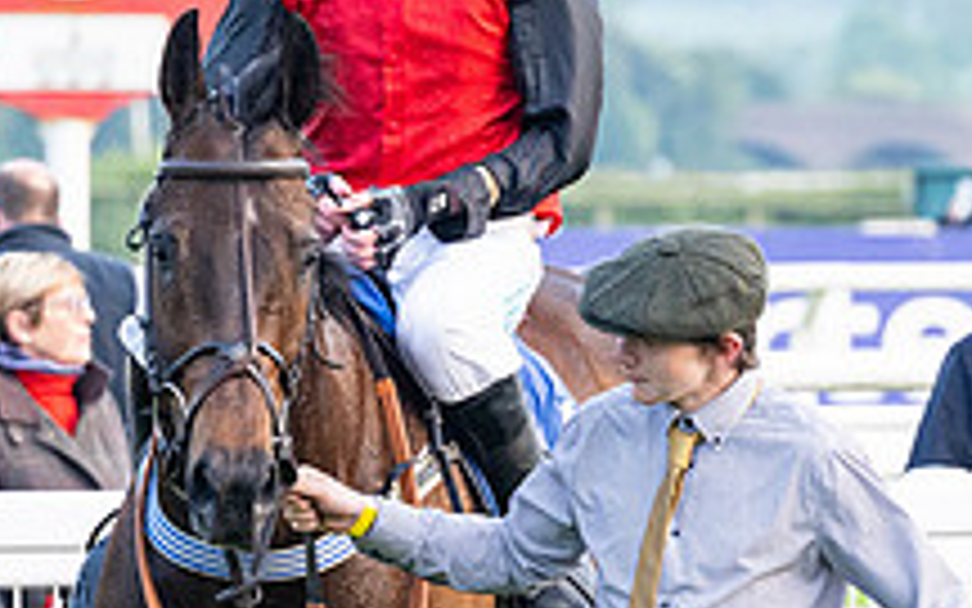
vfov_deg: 2.8
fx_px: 12397
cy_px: 408
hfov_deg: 4.5
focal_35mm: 468
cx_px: 472
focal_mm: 125
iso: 1250
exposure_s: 1/1000
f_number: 4
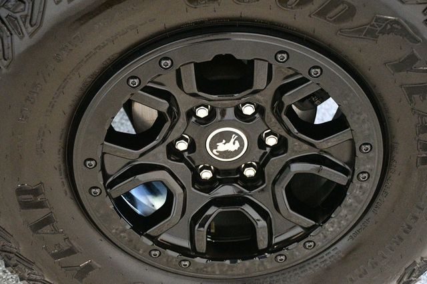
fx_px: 794
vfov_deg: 20.3
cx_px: 214
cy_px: 142
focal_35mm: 67
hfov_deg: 30.1
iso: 10000
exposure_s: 1/60
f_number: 4.5
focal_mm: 45
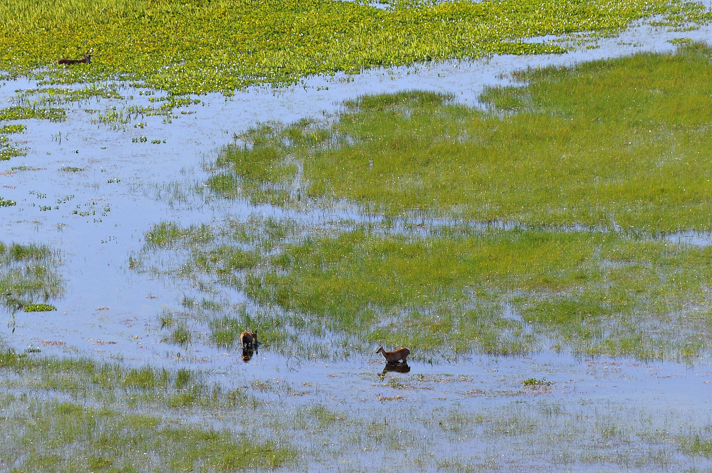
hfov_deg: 6.9
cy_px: 236
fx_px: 5926
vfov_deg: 4.6
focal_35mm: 300
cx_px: 356
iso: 320
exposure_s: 1/2000
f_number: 5.6
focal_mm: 200
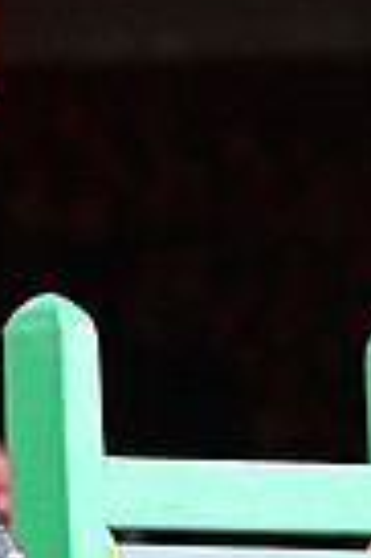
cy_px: 275
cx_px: -705
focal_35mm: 657
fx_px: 10181
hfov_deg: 2.1
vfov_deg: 3.1
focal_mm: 155
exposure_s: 1/500
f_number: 5.6
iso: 6400
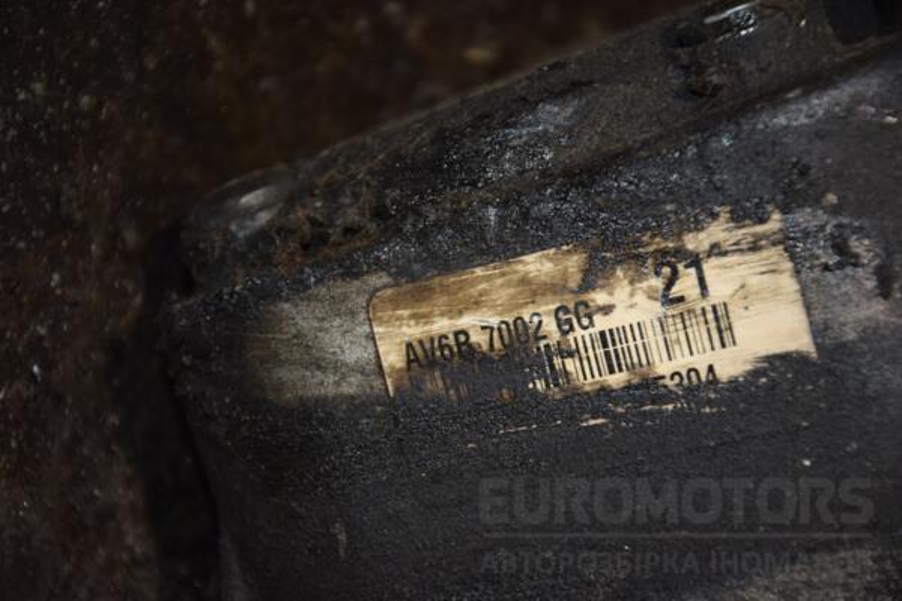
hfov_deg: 14.0
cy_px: 300
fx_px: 3683
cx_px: 451
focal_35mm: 147
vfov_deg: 9.3
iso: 800
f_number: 5.6
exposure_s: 1/60
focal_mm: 98
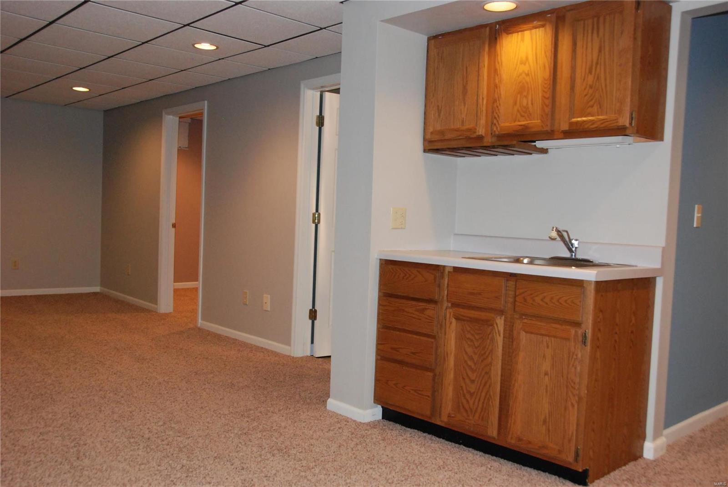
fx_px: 668
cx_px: 364
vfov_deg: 40.0
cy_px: 244
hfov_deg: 57.2
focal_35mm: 33
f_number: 5.6
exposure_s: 1/60
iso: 1250
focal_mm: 22
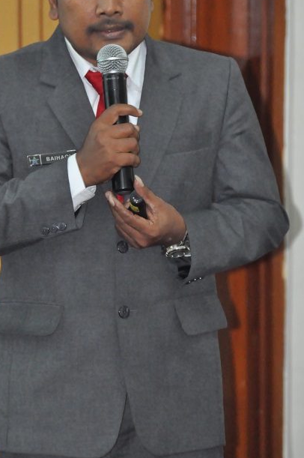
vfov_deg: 5.2
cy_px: 195
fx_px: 5027
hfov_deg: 3.5
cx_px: 109
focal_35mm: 396
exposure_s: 1/60
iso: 3200
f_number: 5.6
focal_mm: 200
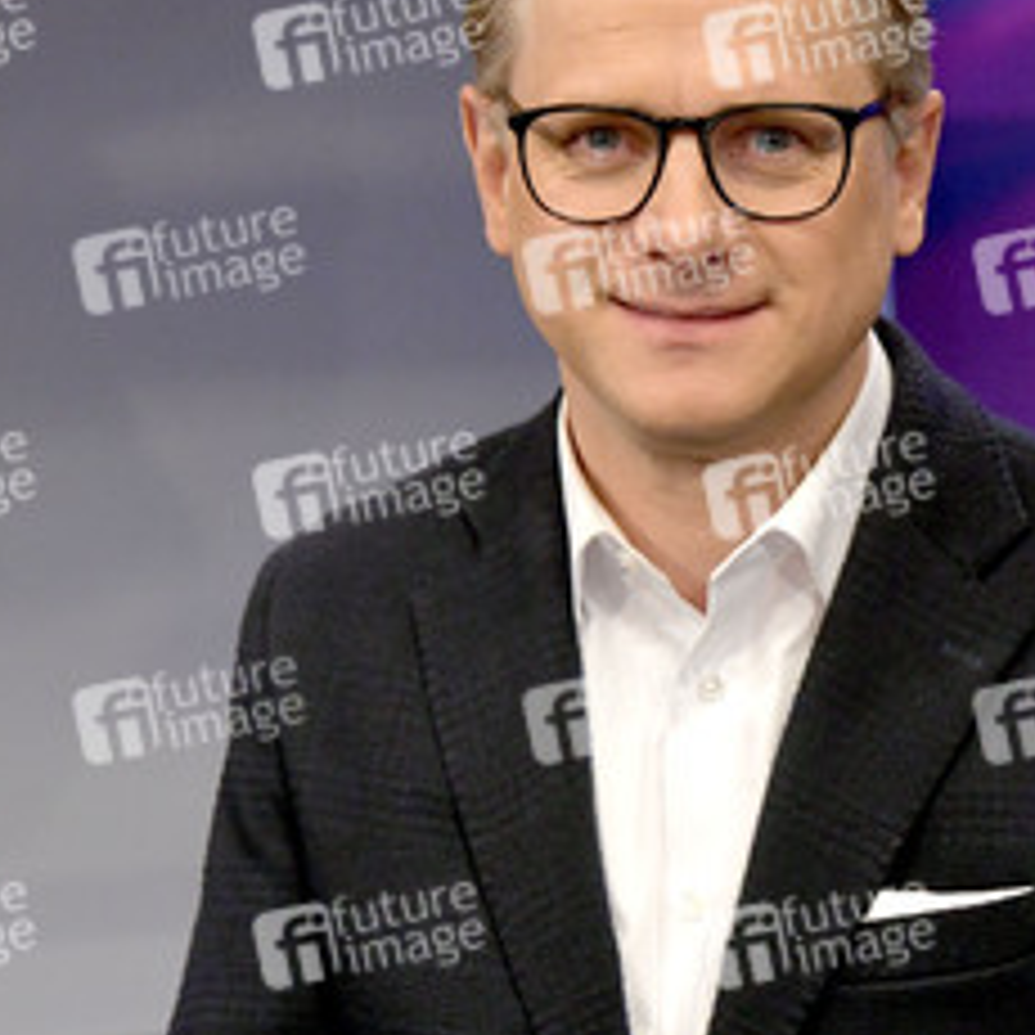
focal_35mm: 80
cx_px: 700
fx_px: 2706
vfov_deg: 21.6
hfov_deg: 21.6
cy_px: 374
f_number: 5.6
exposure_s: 1/320
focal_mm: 48
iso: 2500
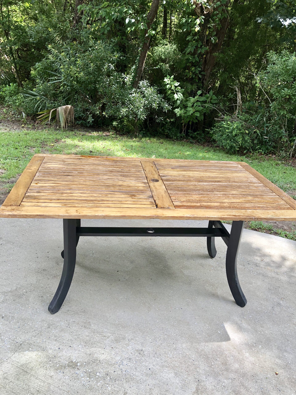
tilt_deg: -25.0
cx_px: 148
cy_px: 198
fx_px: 319
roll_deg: -5.2
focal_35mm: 28
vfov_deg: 63.4
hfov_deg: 49.7
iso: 20
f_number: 1.8
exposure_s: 1/127
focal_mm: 3.99
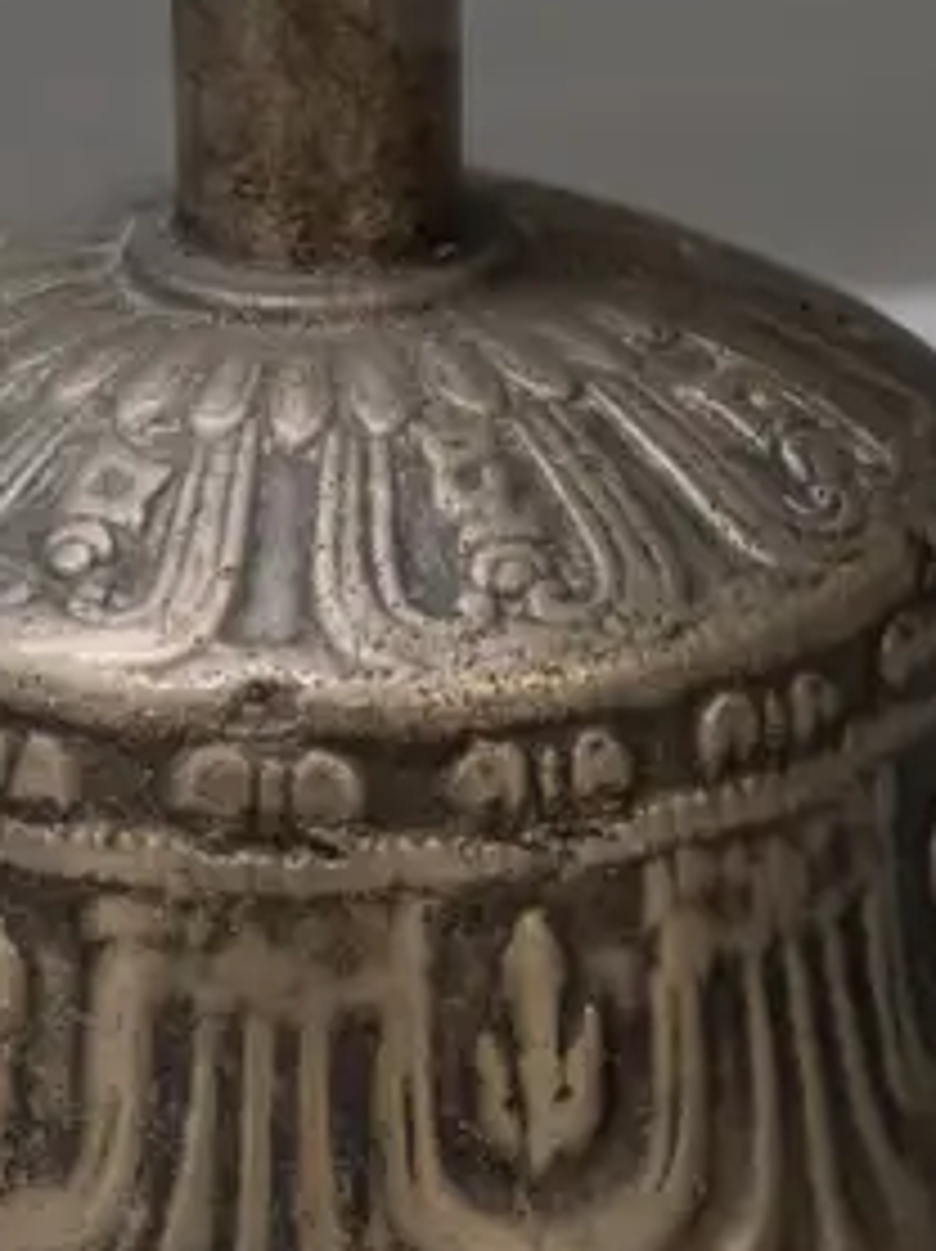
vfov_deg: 6.7
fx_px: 10652
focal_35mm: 295
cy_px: 76
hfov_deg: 5.0
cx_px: 279
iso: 3200
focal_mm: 40
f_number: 5
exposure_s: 1/200
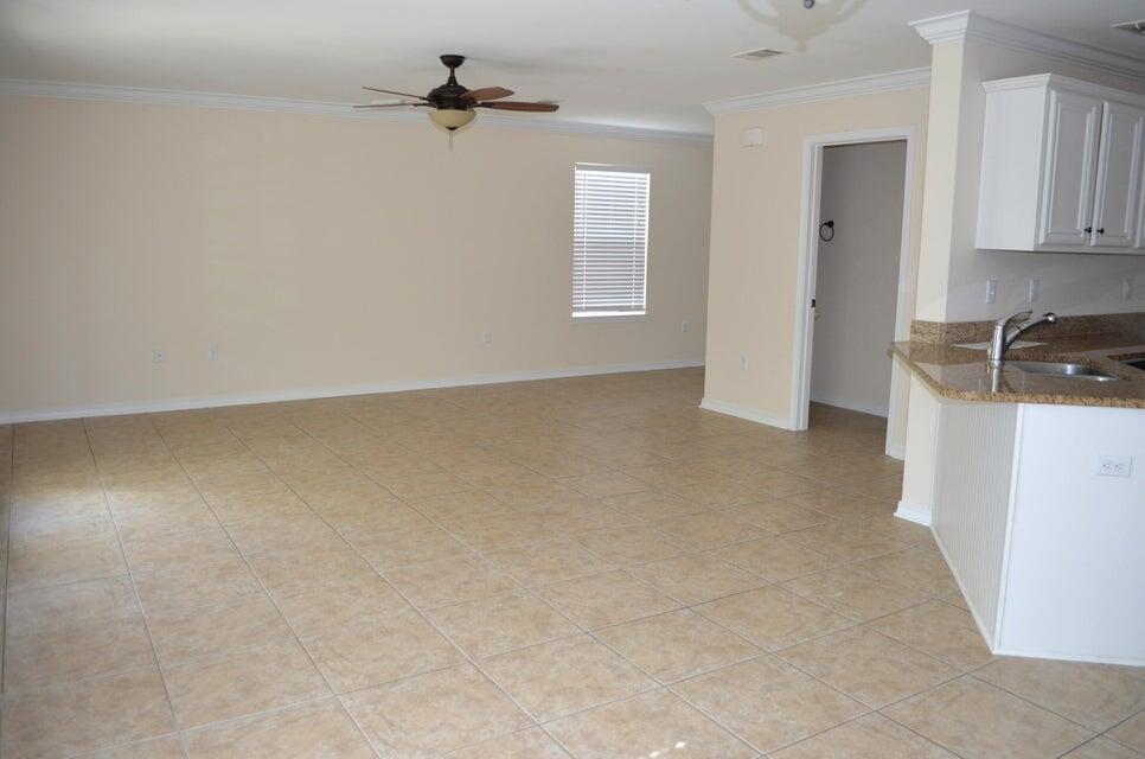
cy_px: 380
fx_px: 857
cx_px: 572
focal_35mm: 27
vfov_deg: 47.7
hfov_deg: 67.5
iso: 500
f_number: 3.5
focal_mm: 18
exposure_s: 1/60
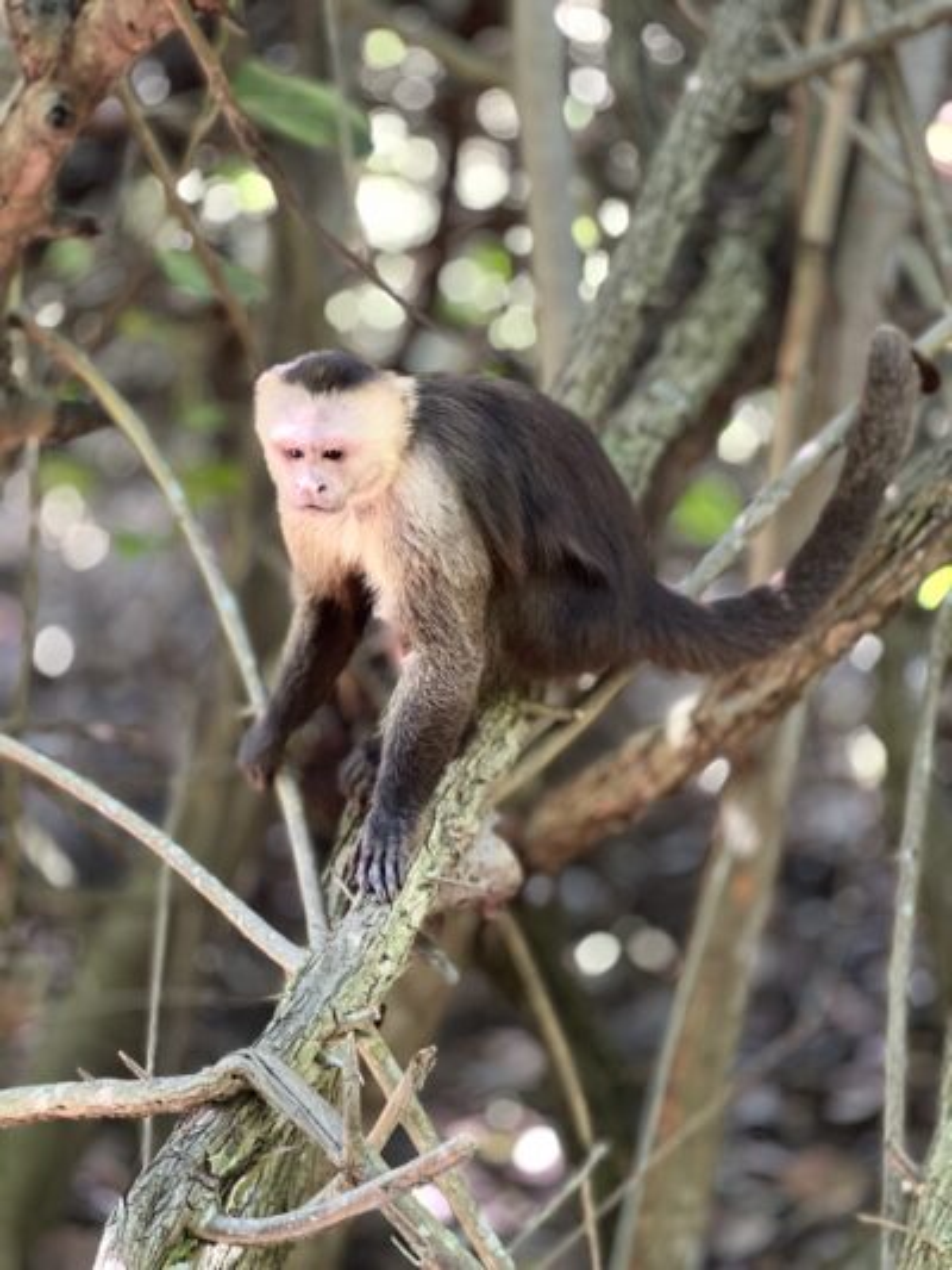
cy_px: 635
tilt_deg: -10.1
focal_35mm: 77
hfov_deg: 19.1
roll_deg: -3.2
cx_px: 476
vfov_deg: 25.3
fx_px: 2822
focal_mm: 9
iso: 400
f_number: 2.8
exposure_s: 1/36
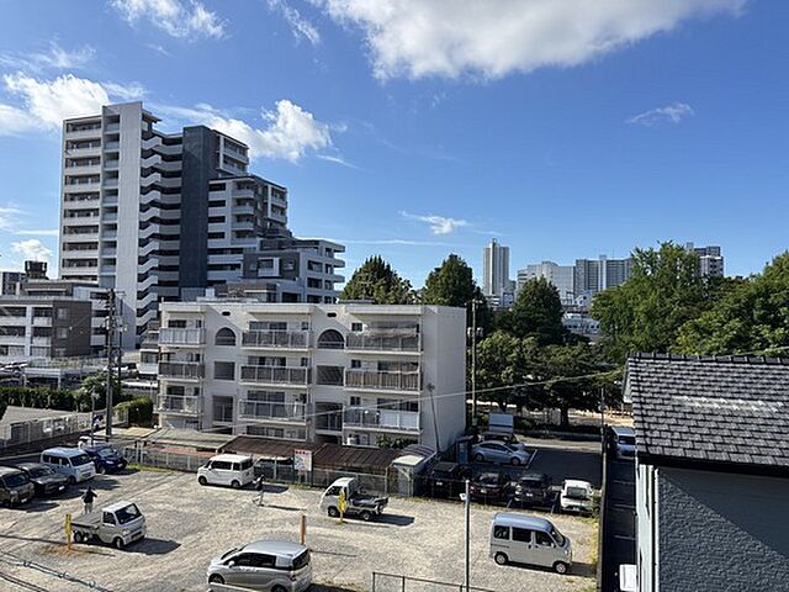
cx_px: 394
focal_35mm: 26
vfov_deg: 53.1
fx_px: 593
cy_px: 296
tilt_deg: +1.0
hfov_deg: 67.3
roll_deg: -2.0
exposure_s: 1/2571
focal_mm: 5.96
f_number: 1.6
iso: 50
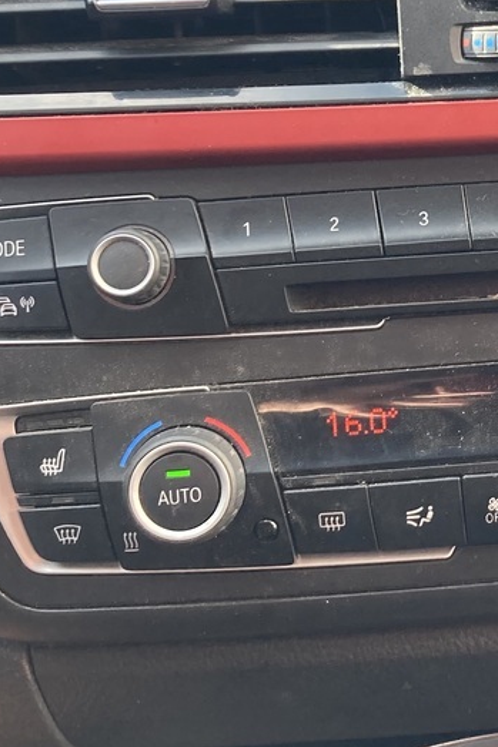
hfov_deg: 16.1
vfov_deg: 25.0
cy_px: 174
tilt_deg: -23.2
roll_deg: +0.3
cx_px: 658
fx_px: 1661
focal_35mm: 80
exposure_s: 1/121
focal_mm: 3.99
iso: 32
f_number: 1.8
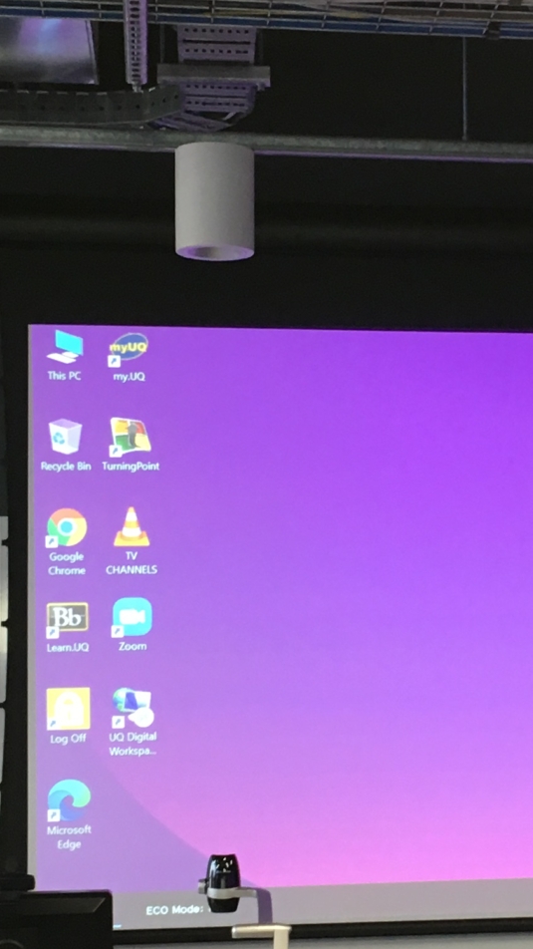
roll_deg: -1.8
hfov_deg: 14.0
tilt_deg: +3.6
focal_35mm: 85
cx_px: 520
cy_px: 566
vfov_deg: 25.0
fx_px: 2137
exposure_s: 1/33
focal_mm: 4.15
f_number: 2.2
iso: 100
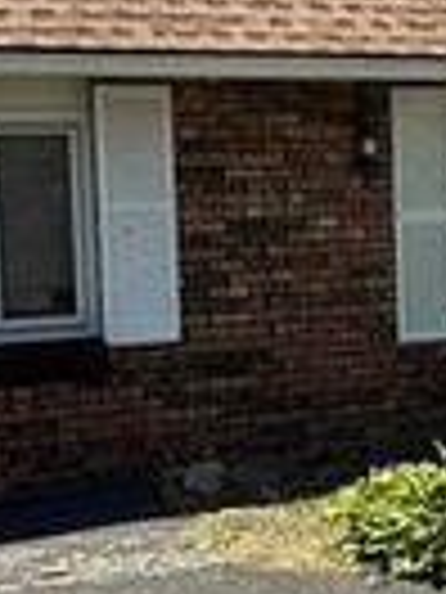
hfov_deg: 20.4
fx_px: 1220
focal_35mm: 71
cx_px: 374
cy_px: 286
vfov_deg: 27.4
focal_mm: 2.22
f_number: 2.2
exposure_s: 1/1189
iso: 50
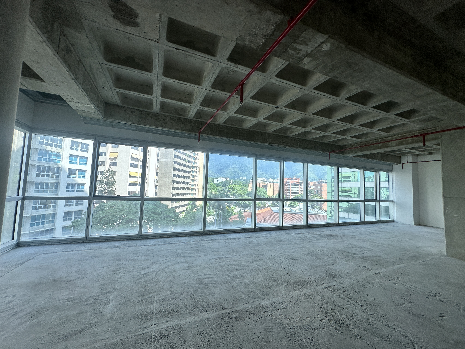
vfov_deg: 85.7
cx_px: 232
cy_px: 174
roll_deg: -2.0
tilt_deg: +4.5
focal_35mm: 14
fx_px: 188
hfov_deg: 102.1
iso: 50
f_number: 2.2
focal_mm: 2.22
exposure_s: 1/99
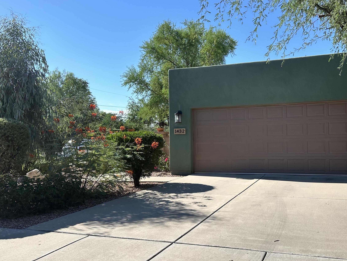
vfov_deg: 44.1
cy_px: 138
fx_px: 321
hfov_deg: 55.8
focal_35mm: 32
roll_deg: +0.8
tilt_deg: +0.3
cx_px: 228
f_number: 1.78
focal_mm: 6.86
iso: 80
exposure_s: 1/4016
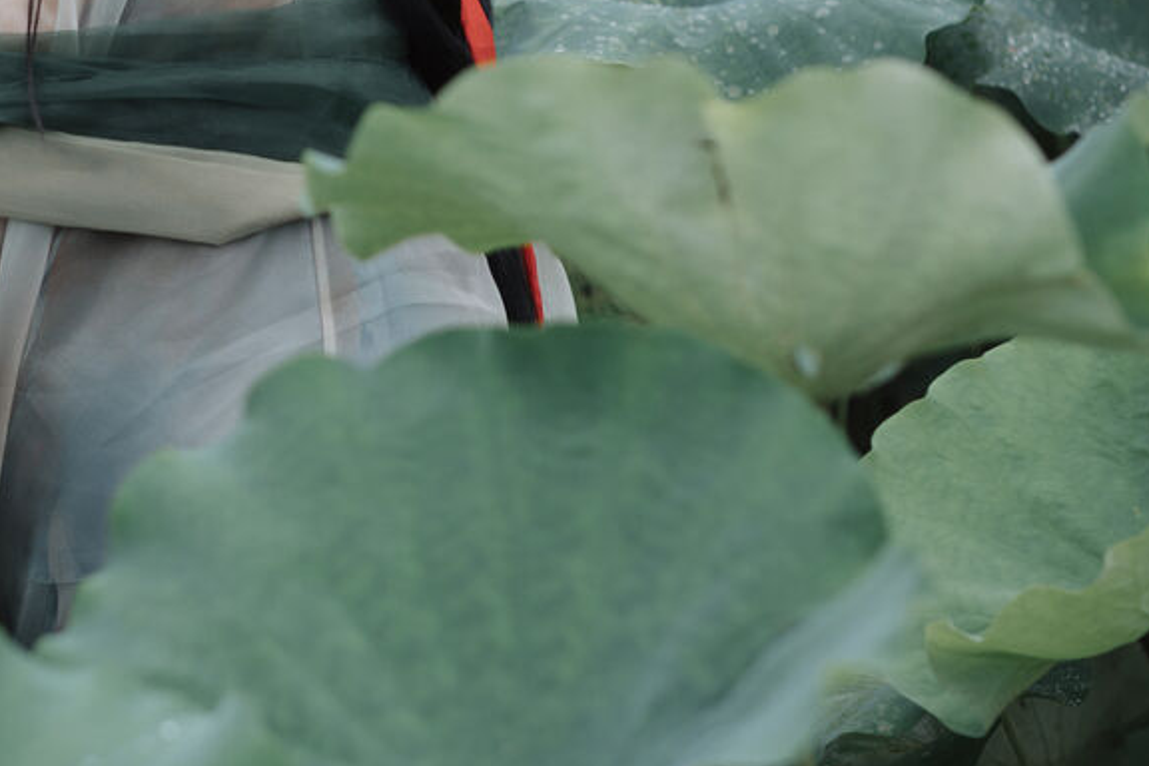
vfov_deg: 7.7
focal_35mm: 177
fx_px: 5649
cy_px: 36
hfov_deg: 11.5
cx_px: 124
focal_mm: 85
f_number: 2.2
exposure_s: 1/1250
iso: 100
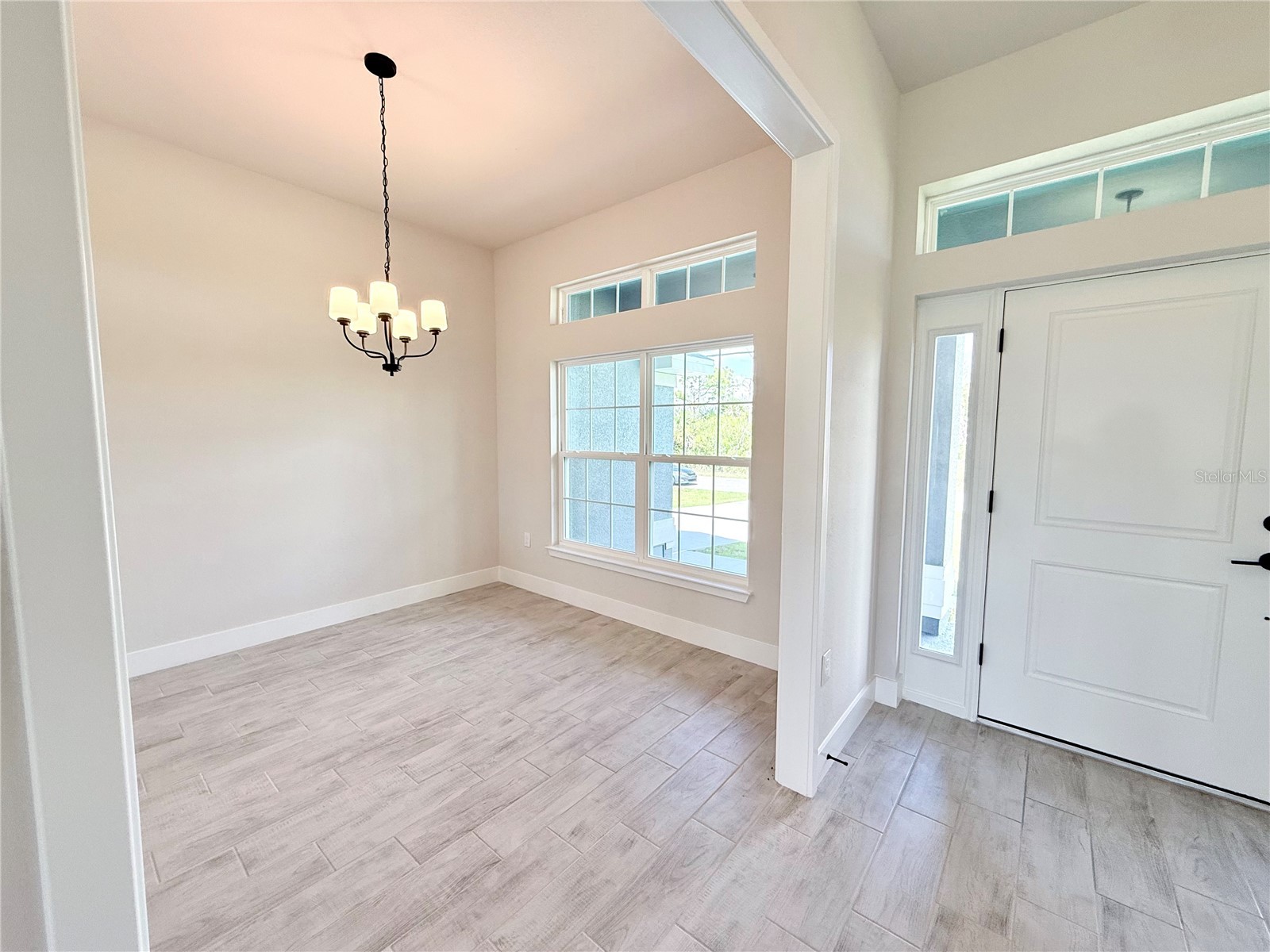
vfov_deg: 85.7
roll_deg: -0.2
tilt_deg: -4.2
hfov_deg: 102.1
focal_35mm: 14
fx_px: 514
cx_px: 635
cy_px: 476
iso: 64
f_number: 2.2
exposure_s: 1/128
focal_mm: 2.22
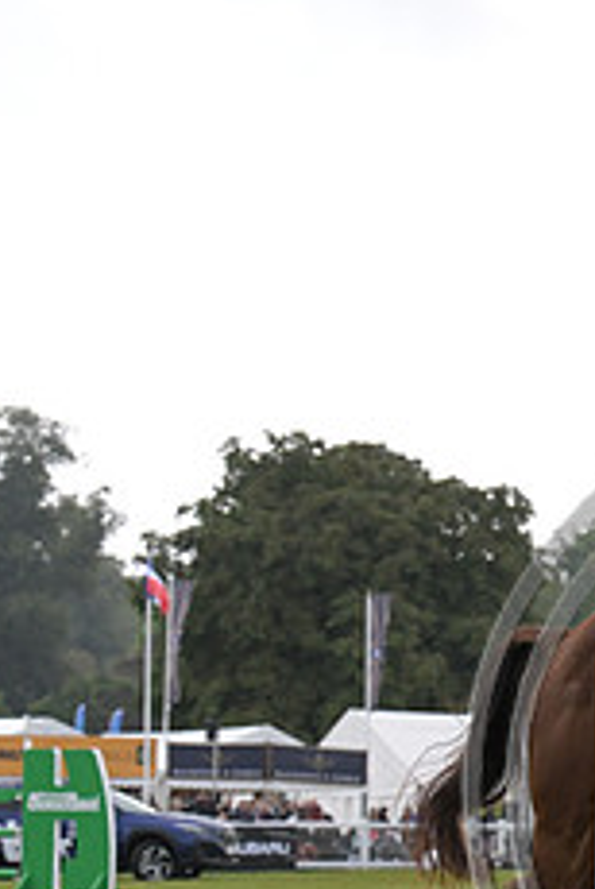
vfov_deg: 10.3
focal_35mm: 199
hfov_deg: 6.8
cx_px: 819
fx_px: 4918
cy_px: 732
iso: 2000
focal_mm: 79
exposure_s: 1/1250
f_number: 4.5
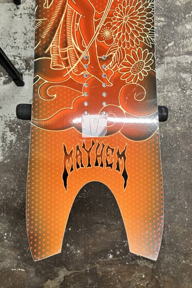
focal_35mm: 30
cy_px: 146
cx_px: 94
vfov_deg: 61.9
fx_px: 240
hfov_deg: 43.6
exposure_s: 1/50
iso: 80
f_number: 1.8
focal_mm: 3.99
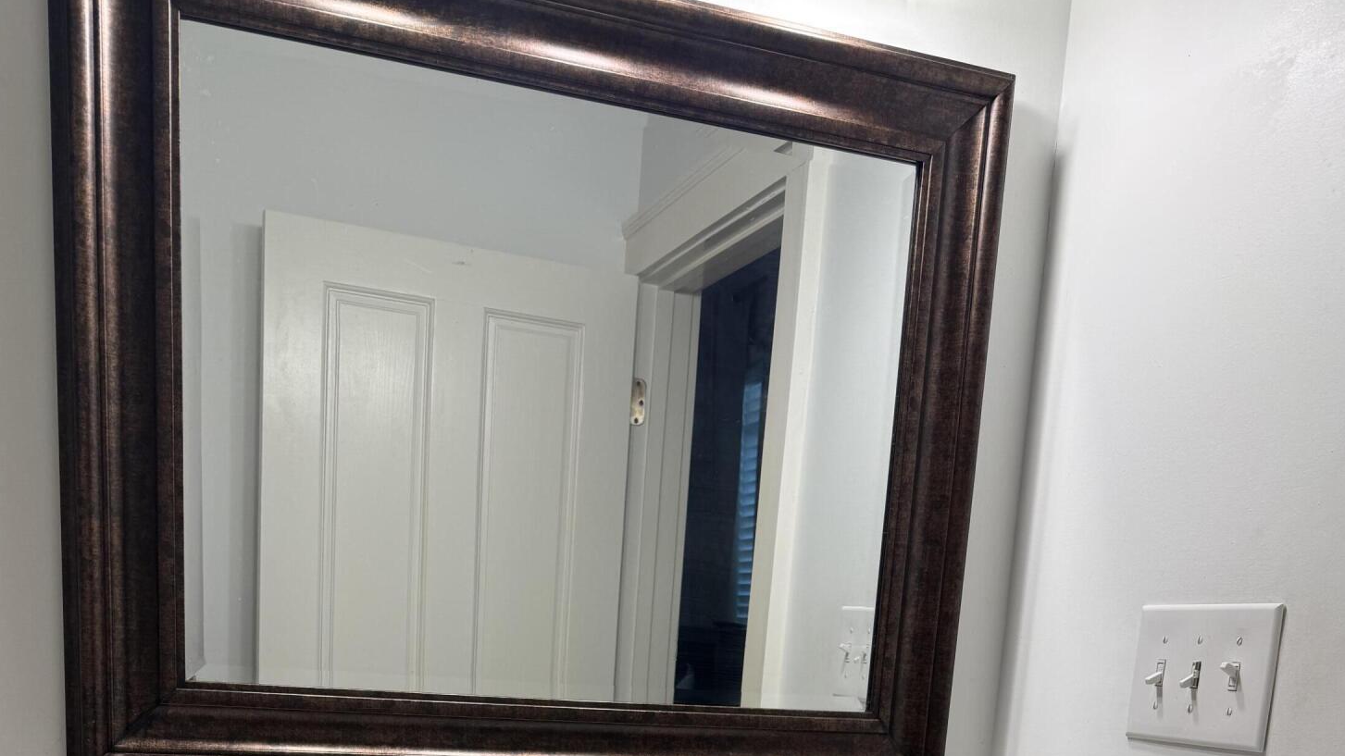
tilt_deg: -9.8
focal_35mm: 36
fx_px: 1284
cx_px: 672
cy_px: 893
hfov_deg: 55.3
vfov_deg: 28.7
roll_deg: -4.7
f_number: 1.78
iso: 64
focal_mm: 6.76
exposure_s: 1/158
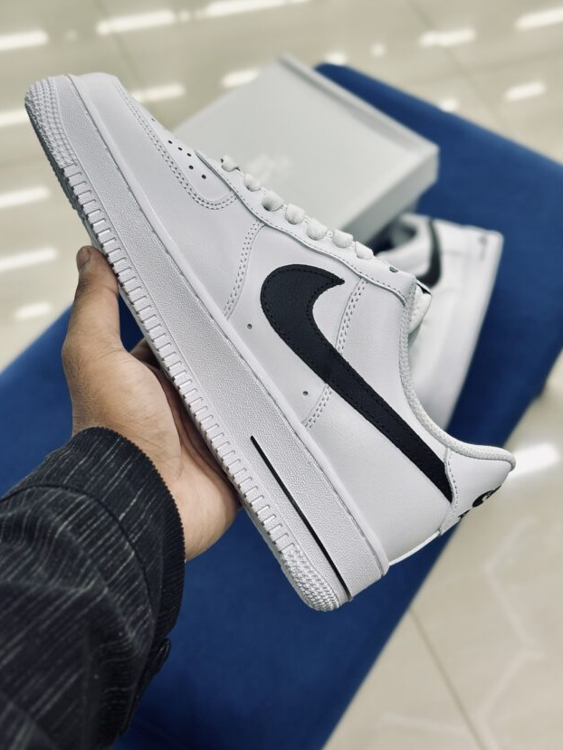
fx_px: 1171
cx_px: 256
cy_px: 347
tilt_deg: -50.6
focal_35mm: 54
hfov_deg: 27.0
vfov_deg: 35.5
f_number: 1.78
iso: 64
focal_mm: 6.86
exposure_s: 1/134
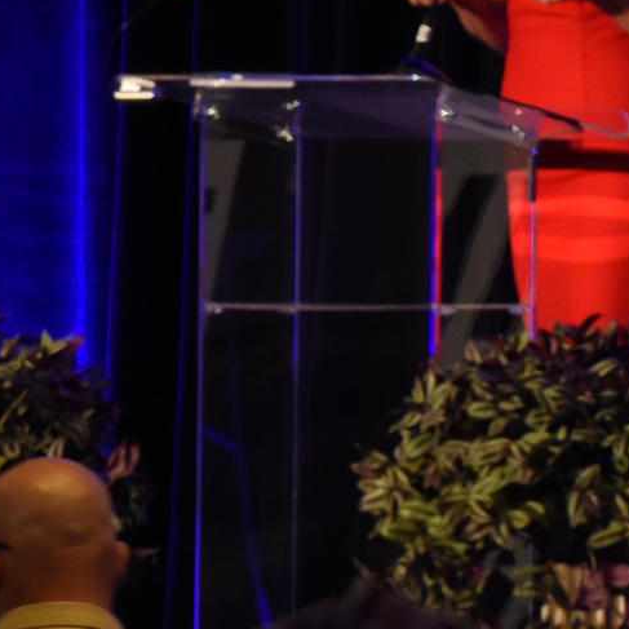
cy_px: 114
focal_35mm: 838
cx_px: 1372
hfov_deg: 2.1
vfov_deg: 2.1
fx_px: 17228
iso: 3200
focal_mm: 200
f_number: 5
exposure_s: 1/160
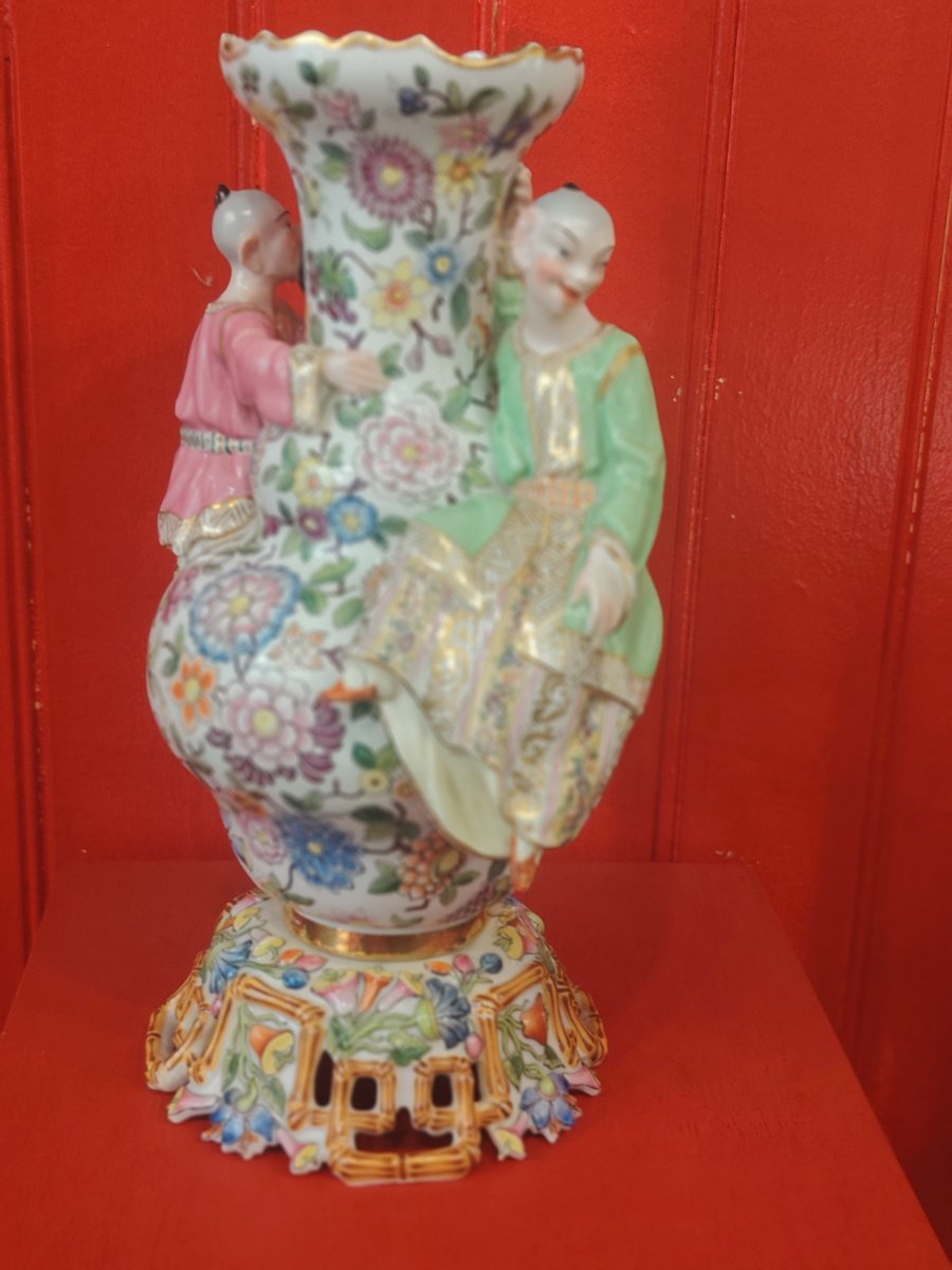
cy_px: 635
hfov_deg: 30.3
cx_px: 476
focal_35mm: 48
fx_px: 1760
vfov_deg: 39.7
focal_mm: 5.25
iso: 442
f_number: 4
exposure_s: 1/25
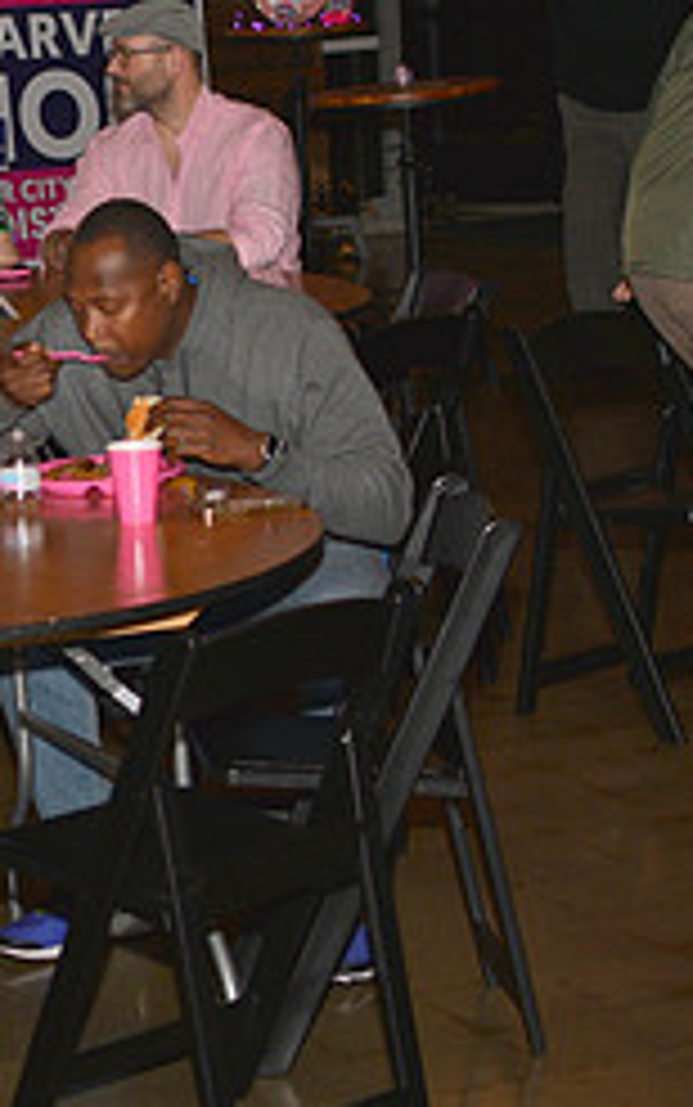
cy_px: 367
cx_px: -423
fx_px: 3809
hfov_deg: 10.0
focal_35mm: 126
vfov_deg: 16.5
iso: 100
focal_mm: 35
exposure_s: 1/160
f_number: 2.8
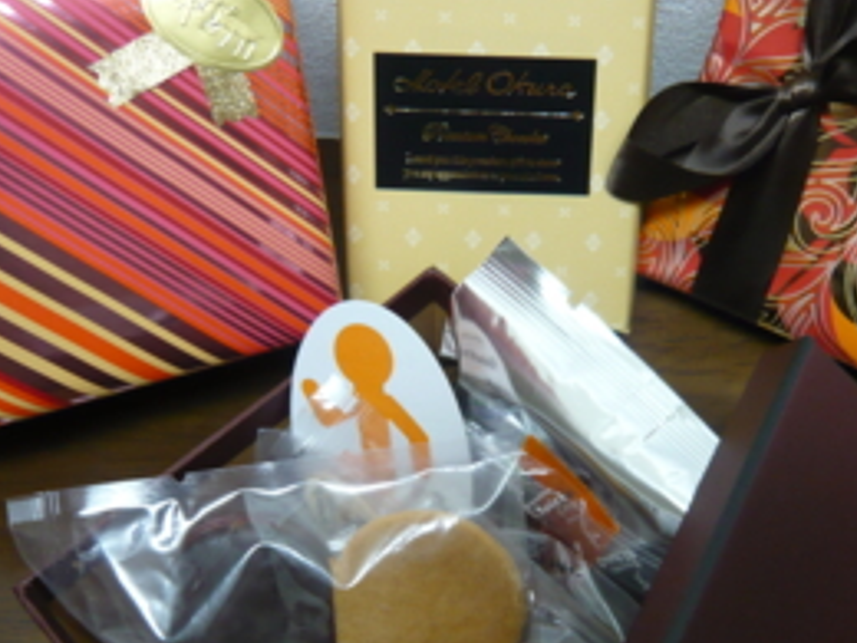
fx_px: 1065
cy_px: 458
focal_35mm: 43
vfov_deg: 33.1
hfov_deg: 43.7
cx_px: 508
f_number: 2.8
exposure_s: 1/8
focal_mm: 4.6
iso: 200
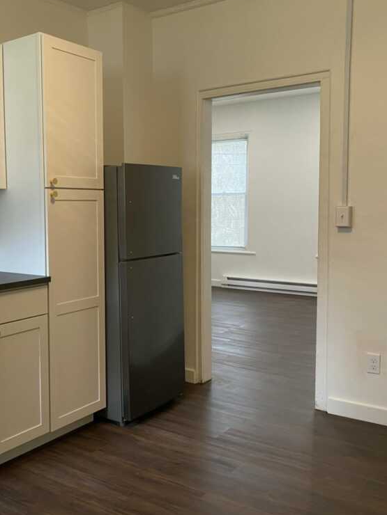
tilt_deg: -4.8
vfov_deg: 51.4
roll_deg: +0.3
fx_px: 537
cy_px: 256
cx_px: 111
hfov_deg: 38.9
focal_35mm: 36
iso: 125
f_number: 1.8
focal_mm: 4.25
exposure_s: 1/60
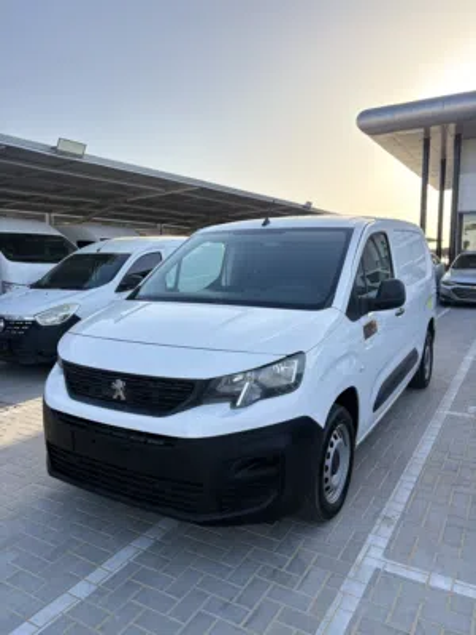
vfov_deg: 67.3
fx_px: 477
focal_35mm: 26
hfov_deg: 53.1
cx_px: 238
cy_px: 318
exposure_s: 1/1239
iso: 64
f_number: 1.6
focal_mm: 5.96
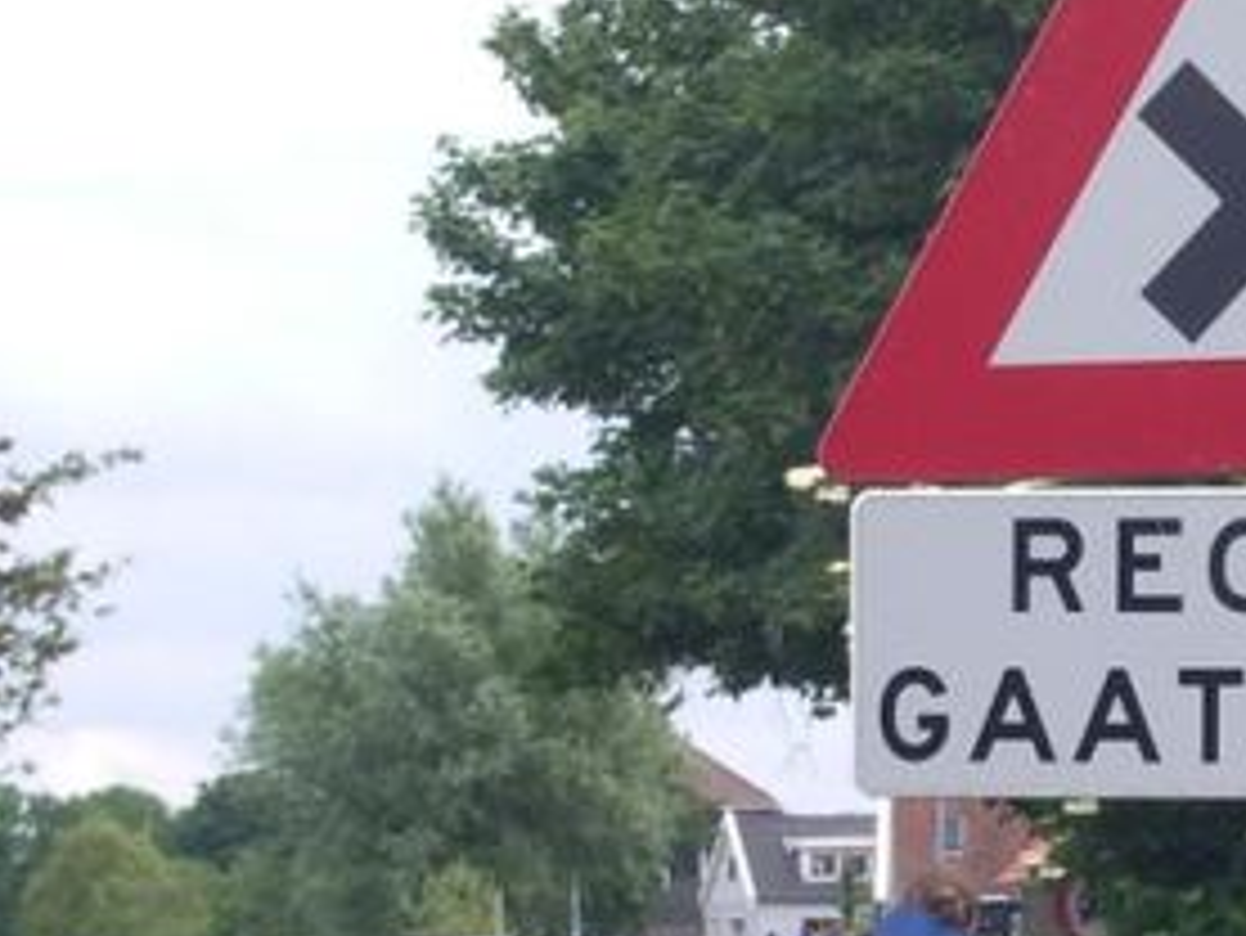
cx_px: 1358
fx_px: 6446
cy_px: 612
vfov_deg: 8.3
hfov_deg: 10.9
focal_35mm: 179
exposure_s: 1/125
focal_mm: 10.2
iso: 50
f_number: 5.6
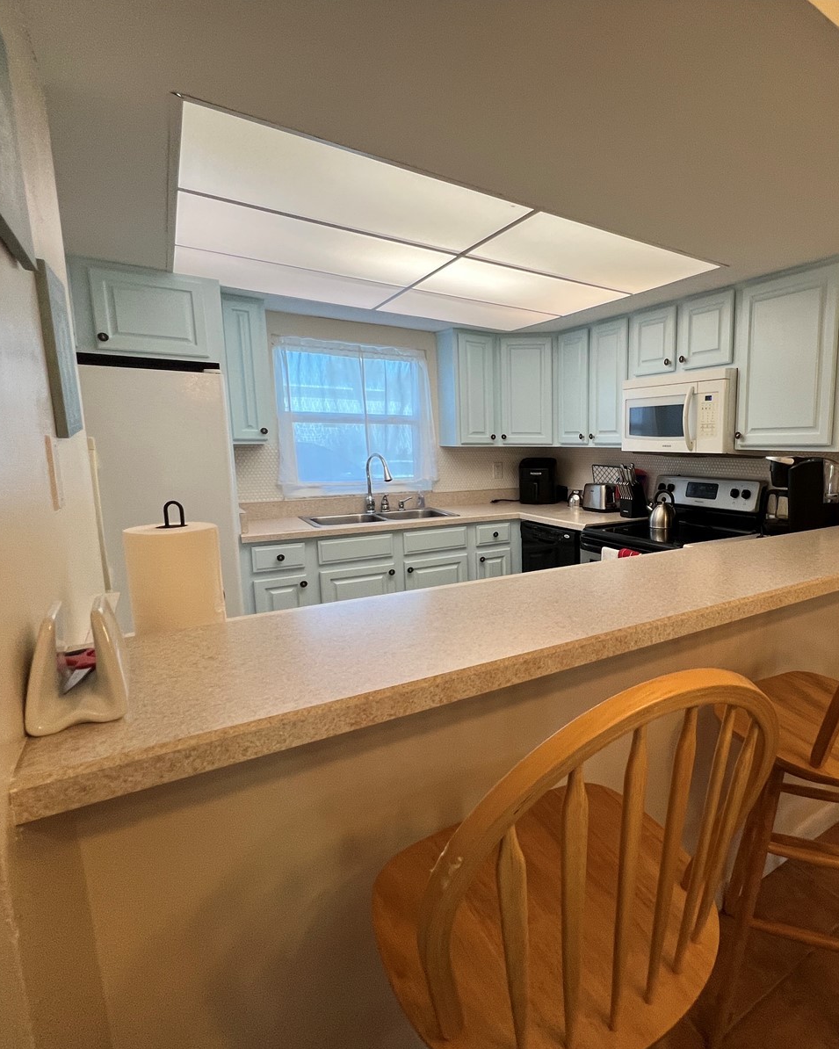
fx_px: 528
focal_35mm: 17
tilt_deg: -9.1
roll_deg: +0.1
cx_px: 607
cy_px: 525
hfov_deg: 72.7
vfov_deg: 89.6
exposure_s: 1/120
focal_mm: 1.57
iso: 125
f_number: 1.8
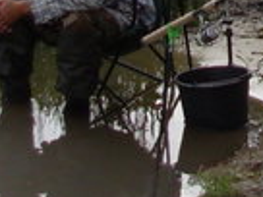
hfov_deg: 8.6
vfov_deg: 6.4
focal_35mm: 224
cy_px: -234
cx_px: 414
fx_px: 1702
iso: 50
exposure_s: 1/470
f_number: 2.9
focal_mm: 6.3
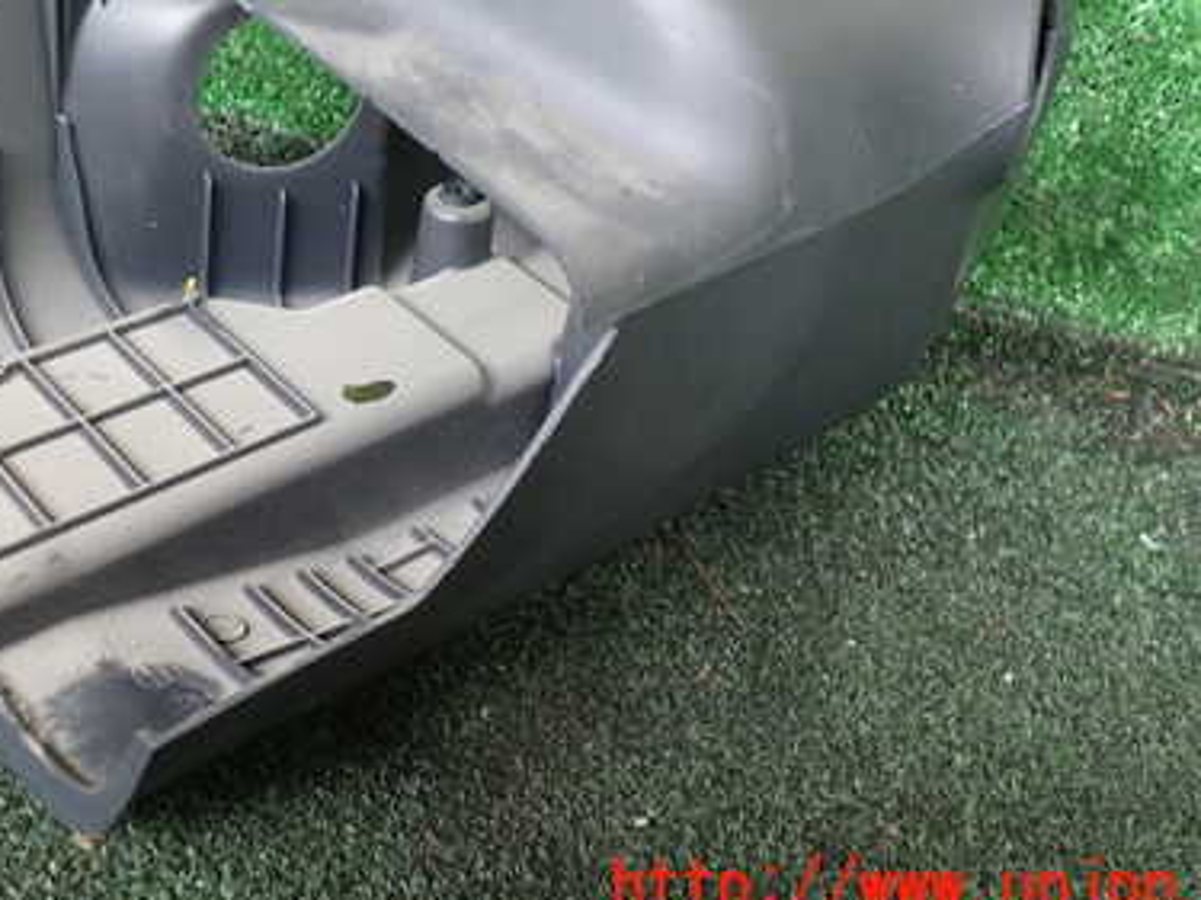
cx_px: 375
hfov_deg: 39.1
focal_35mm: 48
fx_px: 1665
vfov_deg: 29.7
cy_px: 208
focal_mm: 5.4
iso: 200
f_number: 2.3
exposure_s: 1/60
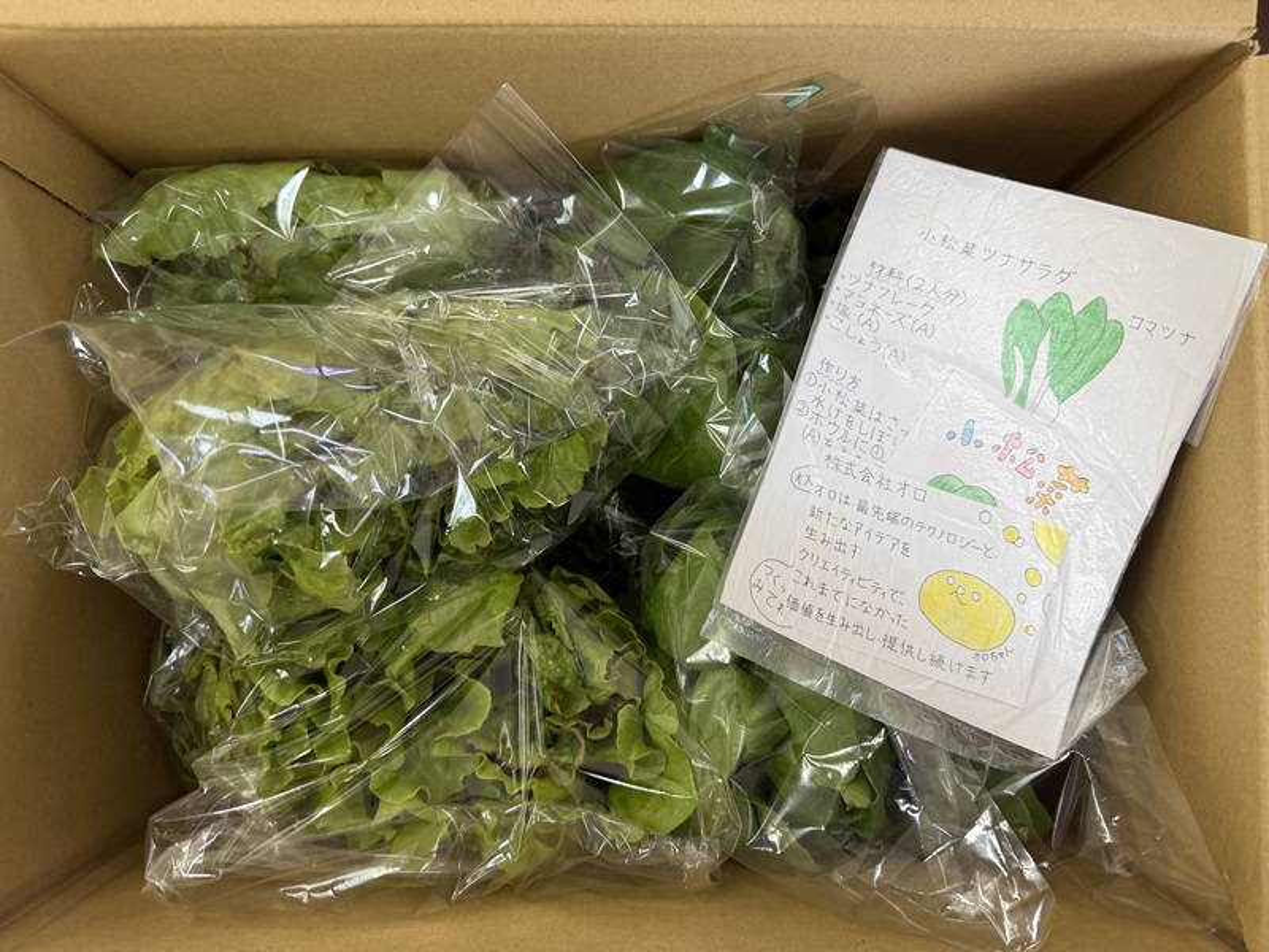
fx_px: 880
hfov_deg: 71.6
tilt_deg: -85.9
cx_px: 634
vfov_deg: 56.8
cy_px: 476
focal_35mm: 24
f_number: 1.78
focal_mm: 6.76
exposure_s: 1/121
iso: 160
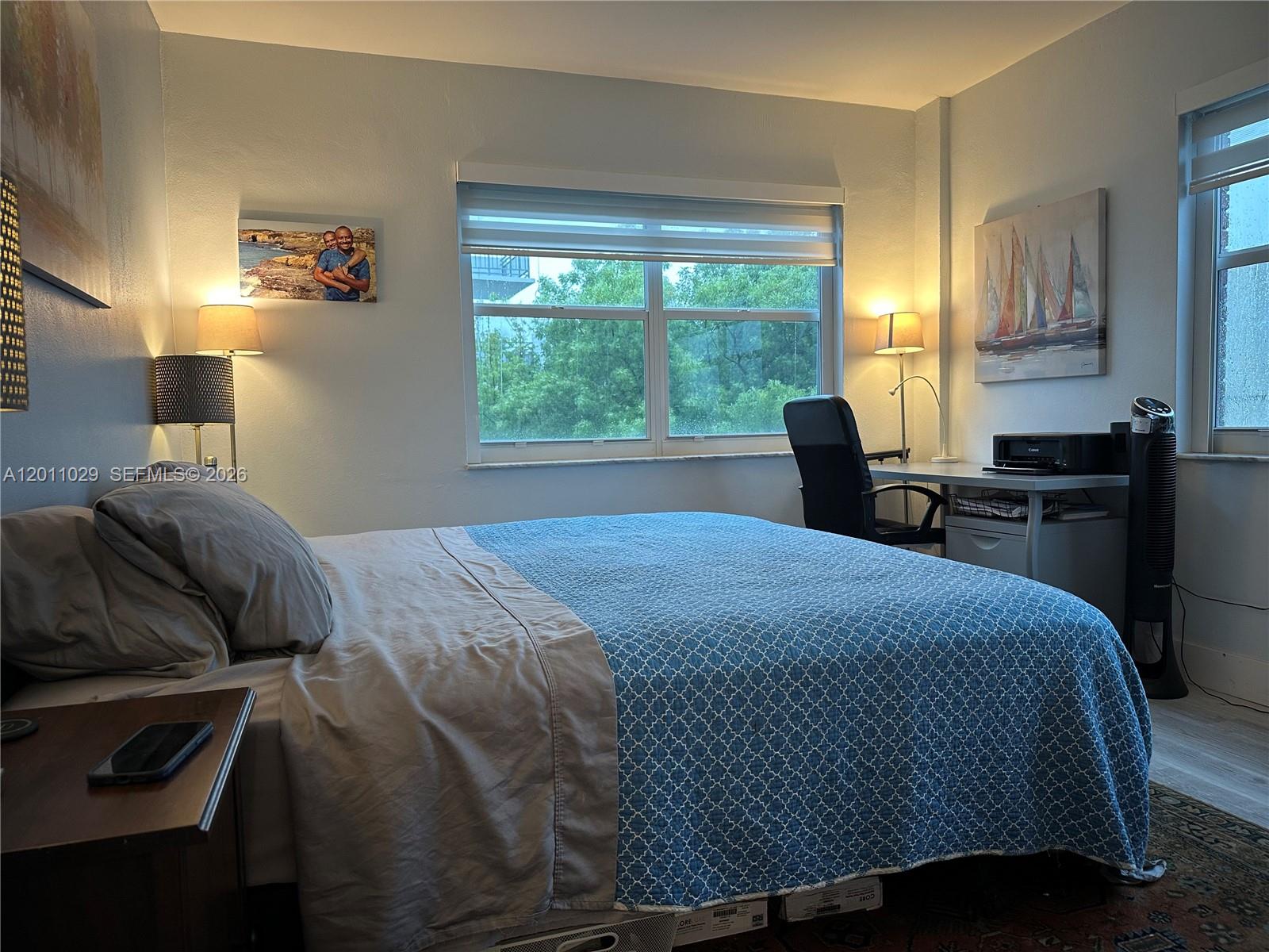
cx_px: 634
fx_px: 880
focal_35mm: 24
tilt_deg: -2.5
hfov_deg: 71.6
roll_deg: +1.8
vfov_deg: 56.8
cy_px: 476
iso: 125
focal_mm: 6.86
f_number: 1.78
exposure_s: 1/60
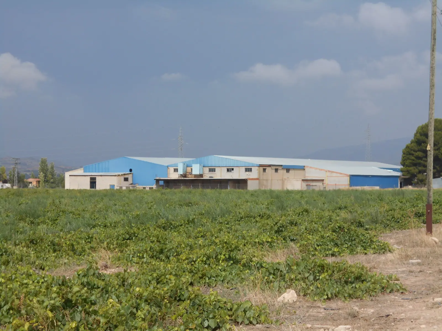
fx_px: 1098
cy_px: 166
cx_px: 221
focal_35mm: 86
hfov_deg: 22.8
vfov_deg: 17.2
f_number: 6.3
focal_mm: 15.4
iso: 80
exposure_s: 1/400
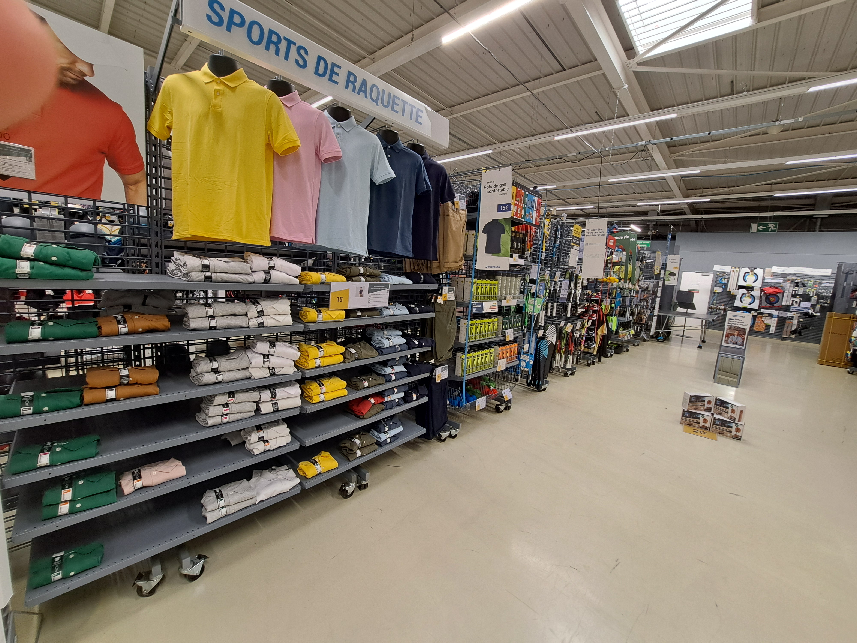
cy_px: 322
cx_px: 428
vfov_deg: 89.9
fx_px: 322
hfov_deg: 106.2
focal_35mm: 13
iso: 100
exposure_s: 1/50
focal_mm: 1.74
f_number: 2.2
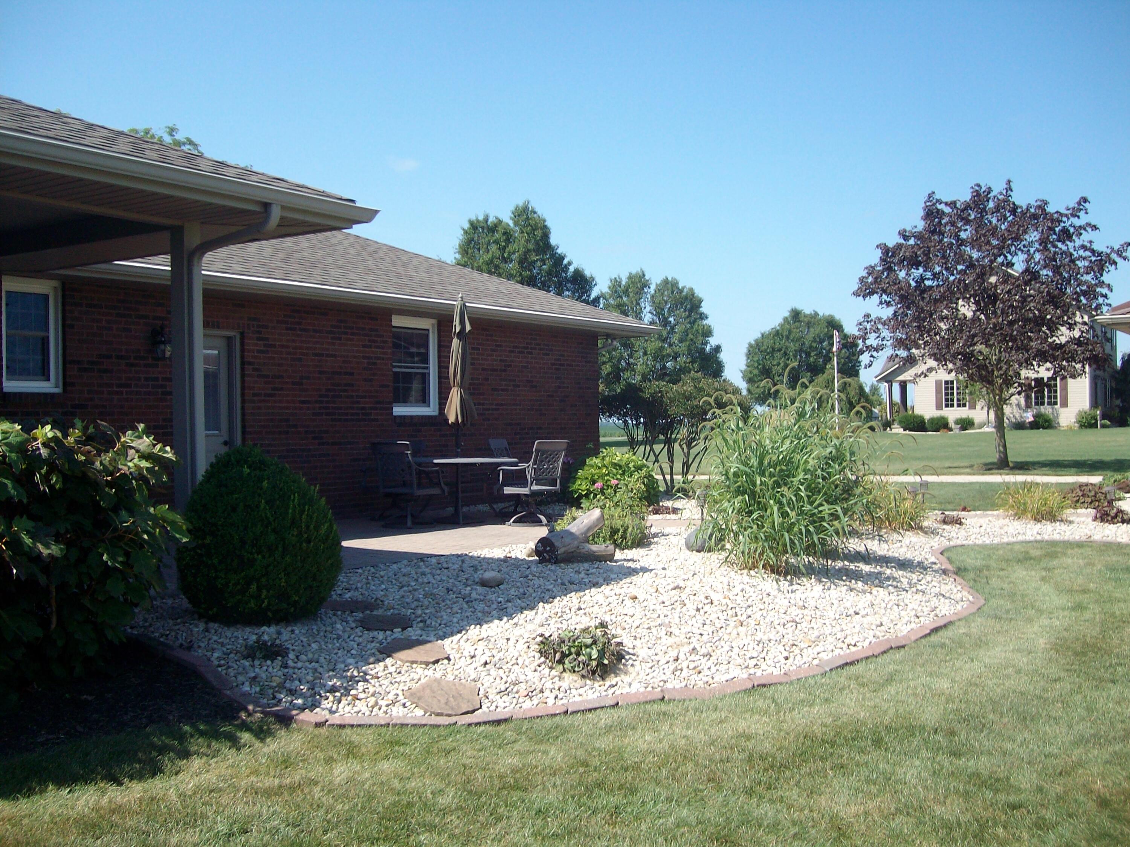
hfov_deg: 52.6
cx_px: 565
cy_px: 424
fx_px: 1143
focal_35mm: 35
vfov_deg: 40.7
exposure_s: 1/128
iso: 80
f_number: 7.2
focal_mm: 5.8
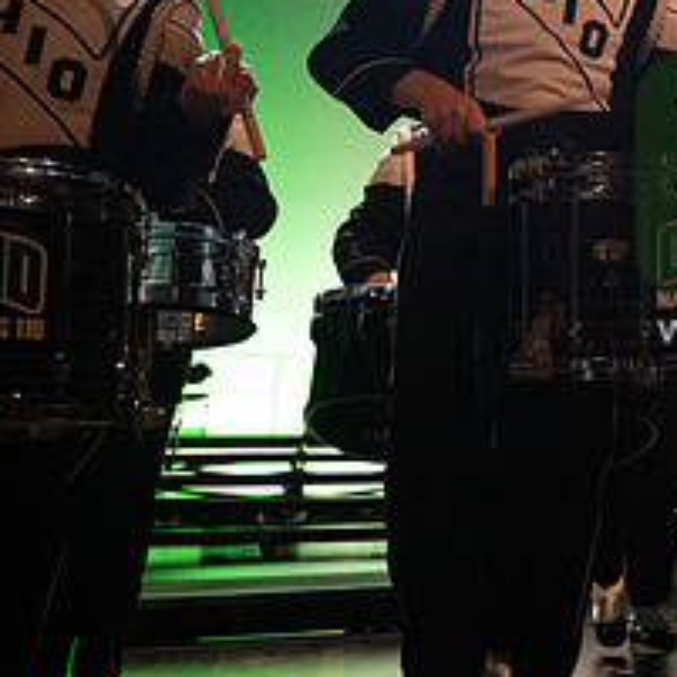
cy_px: 211
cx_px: 889
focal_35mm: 59
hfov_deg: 25.0
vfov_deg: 28.8
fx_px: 1305
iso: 10000
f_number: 2.8
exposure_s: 1/500
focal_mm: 24
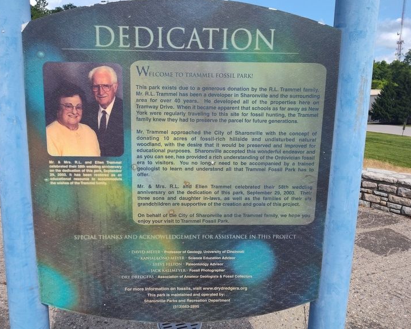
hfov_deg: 68.0
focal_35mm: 25
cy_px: 159
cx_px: 193
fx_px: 304
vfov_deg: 56.8
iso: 100
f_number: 1.8
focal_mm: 5.56
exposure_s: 1/1208
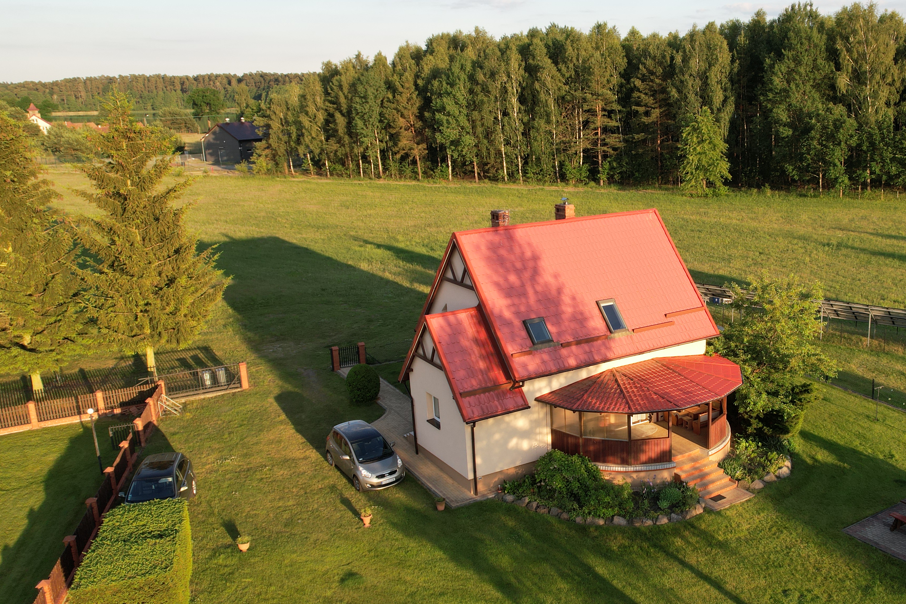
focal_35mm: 35
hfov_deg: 52.8
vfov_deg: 37.8
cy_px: 331
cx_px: 640
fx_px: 881
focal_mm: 8.38
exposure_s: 1/640
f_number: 2.8
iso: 110
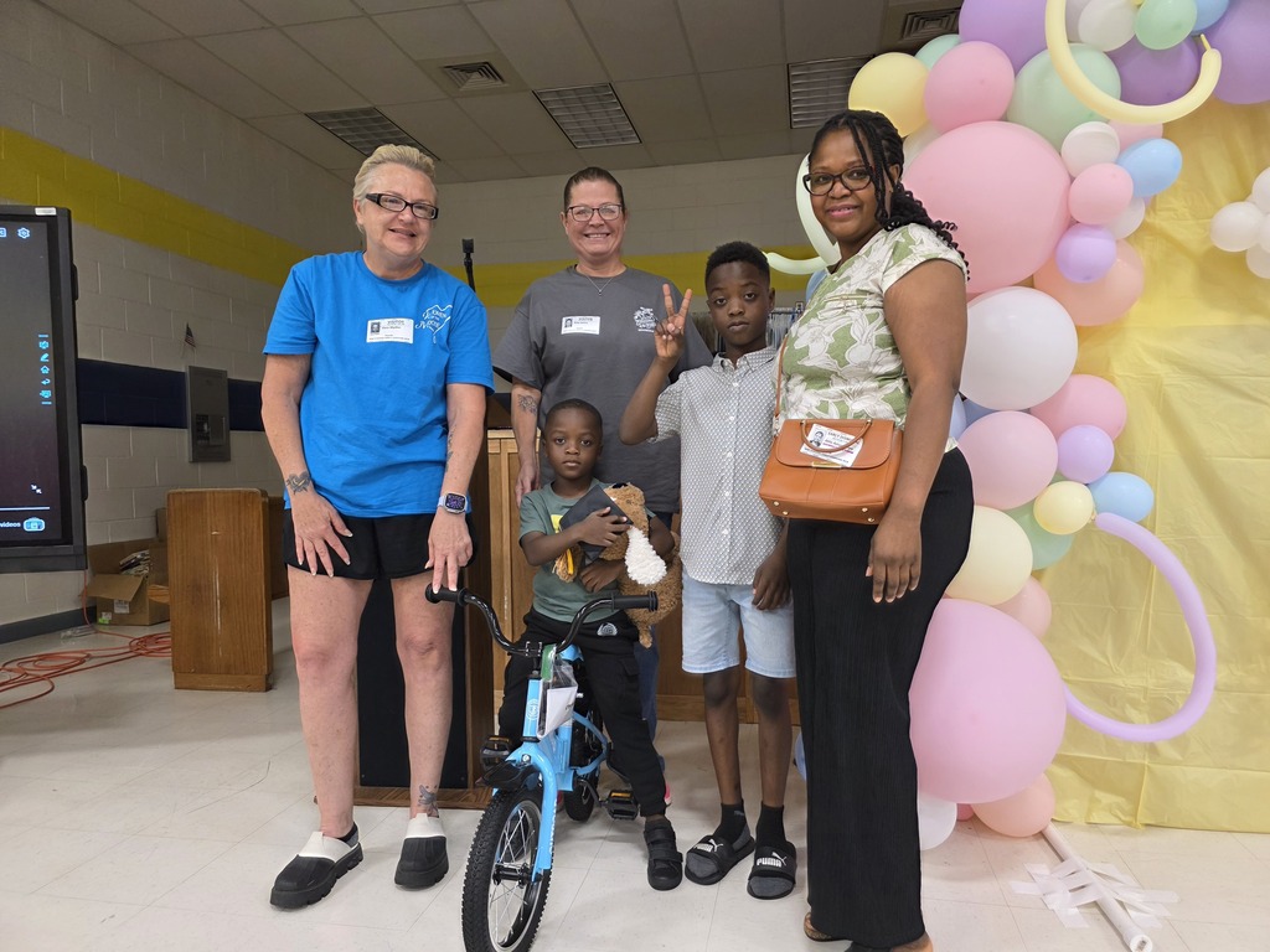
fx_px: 844
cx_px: 635
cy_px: 476
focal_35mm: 23
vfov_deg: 58.9
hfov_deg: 73.9
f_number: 1.7
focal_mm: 6.3
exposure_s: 1/120
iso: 320
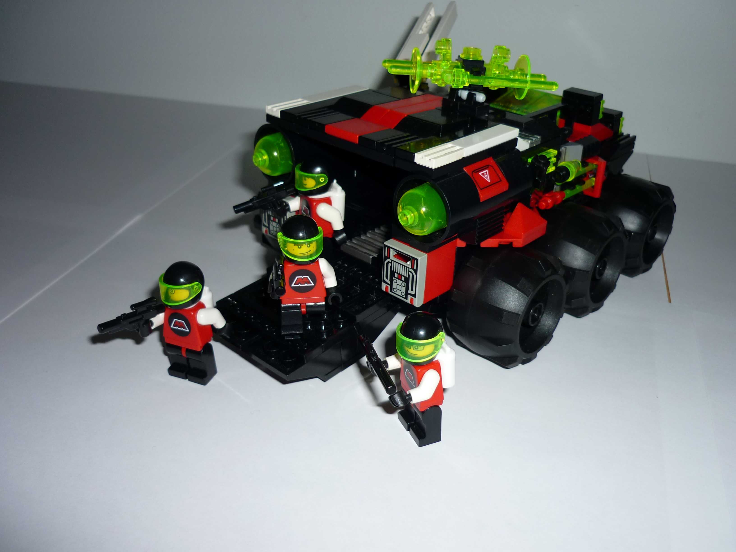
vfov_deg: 42.9
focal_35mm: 33
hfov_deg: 55.4
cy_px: 276
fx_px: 702
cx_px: 368
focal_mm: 5.5
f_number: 2.8
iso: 100
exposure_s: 1/60
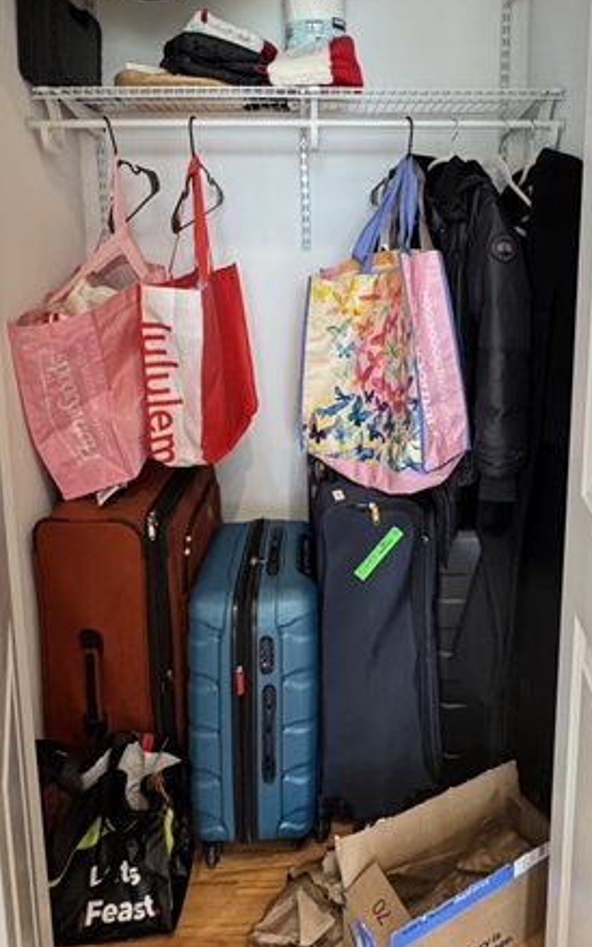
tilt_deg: -8.5
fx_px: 671
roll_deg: +1.0
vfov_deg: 68.4
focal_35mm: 26
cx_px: 346
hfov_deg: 47.4
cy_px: 316
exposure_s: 1/60
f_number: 2.2
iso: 500
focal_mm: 2.22
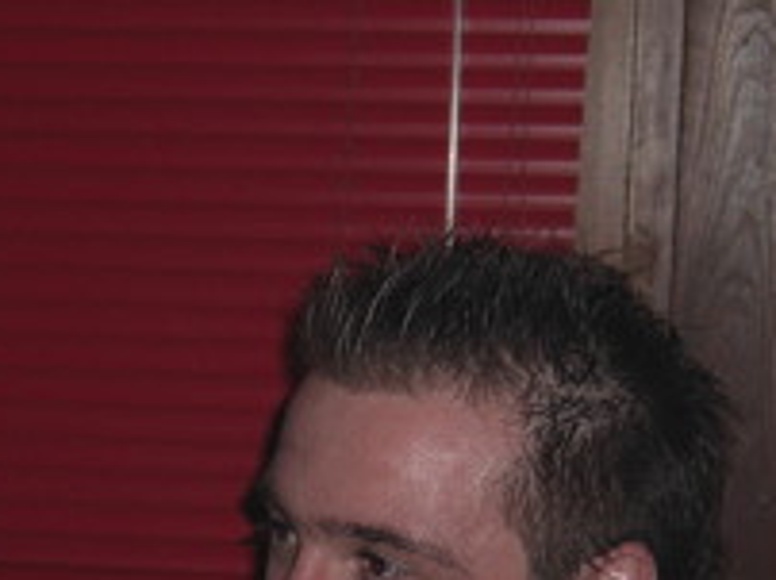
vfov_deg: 12.8
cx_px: 248
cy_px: 595
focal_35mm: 114
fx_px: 2553
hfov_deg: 17.2
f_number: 2.8
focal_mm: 7.9
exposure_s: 1/60
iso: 100
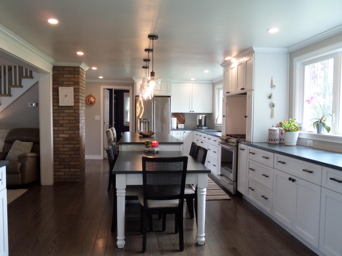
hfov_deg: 56.8
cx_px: 171
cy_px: 128
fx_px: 316
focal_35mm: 32
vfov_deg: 44.2
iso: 200
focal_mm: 5.3
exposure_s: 1/45
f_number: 3.4
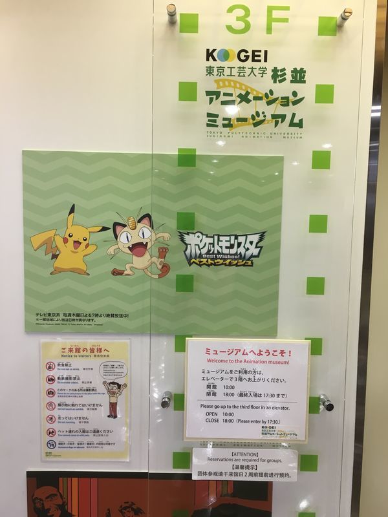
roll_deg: -2.3
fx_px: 433
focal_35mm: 29
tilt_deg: -6.0
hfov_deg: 48.2
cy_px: 258
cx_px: 194
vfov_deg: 61.7
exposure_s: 1/33
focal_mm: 4.15
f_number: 2.2
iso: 80
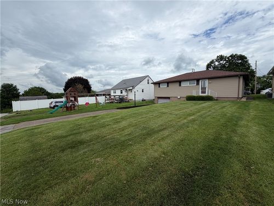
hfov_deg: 102.1
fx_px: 111
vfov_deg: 85.7
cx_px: 137
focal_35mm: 14
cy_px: 103
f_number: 2.2
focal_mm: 2.22
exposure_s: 1/1068
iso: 20
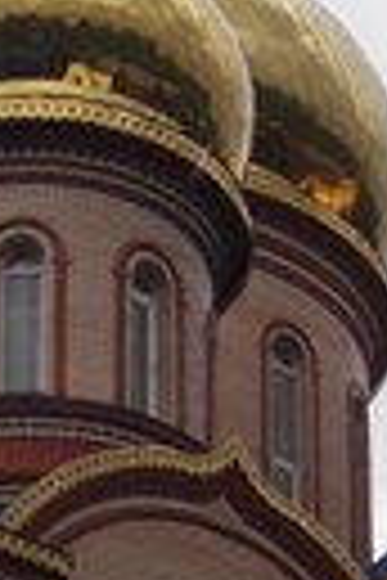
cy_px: 1032
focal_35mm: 152
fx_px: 2451
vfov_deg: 12.4
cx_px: 243
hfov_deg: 9.0
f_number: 2
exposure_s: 1/319
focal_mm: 3.68
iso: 100
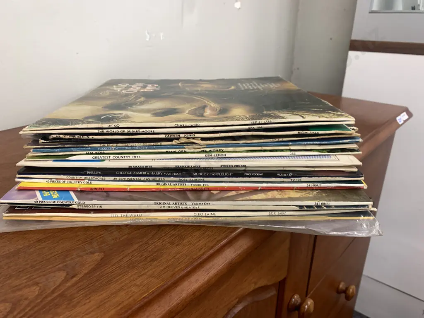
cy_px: 159
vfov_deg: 53.1
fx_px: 318
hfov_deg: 67.3
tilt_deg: -22.6
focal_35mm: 26
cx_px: 212
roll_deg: -1.5
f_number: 1.8
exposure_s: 1/50
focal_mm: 4.25
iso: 80
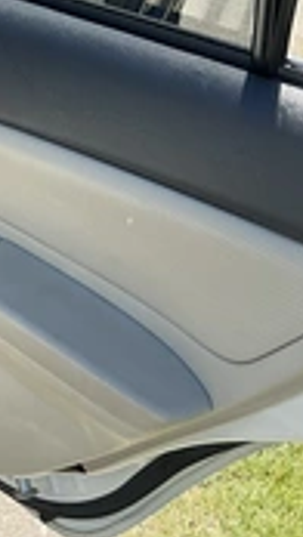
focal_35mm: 70
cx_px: -226
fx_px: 999
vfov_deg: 29.4
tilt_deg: -25.5
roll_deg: -1.9
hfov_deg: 15.2
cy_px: 105
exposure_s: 1/397
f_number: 1.8
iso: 25
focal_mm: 3
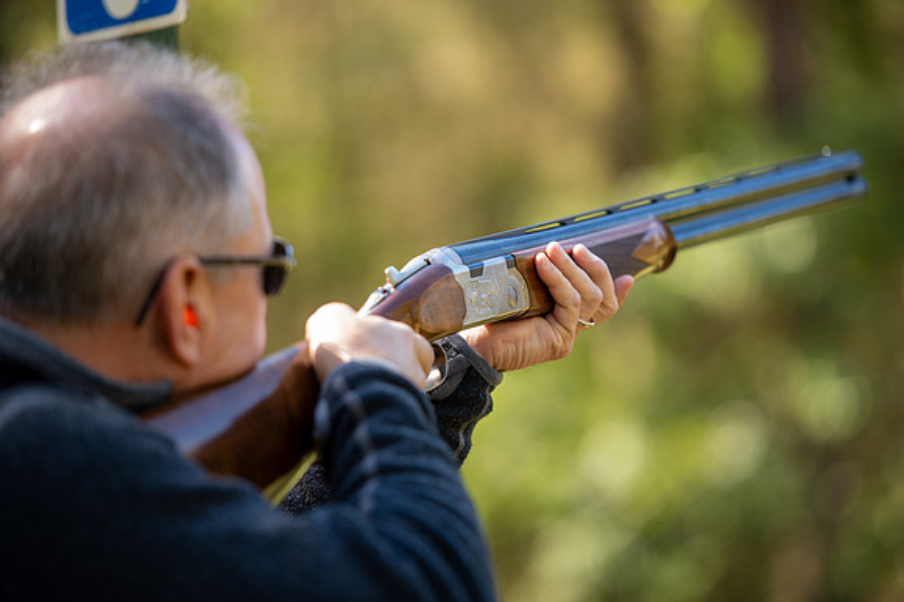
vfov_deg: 8.3
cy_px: 301
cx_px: 452
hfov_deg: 12.5
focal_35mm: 165
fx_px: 4141
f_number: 2.8
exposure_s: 1/100
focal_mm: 165
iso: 125
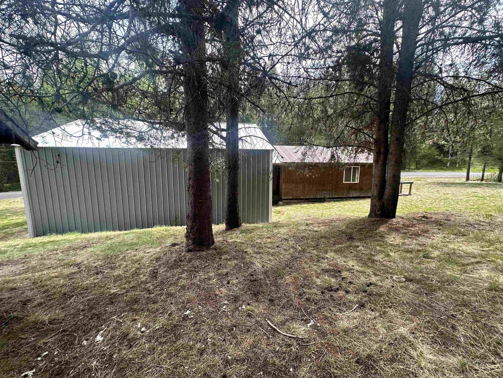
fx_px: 203
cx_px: 252
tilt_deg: -7.4
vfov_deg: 85.7
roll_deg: -0.8
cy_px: 189
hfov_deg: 102.1
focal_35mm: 14
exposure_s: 1/201
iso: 40
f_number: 2.2
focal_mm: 2.22
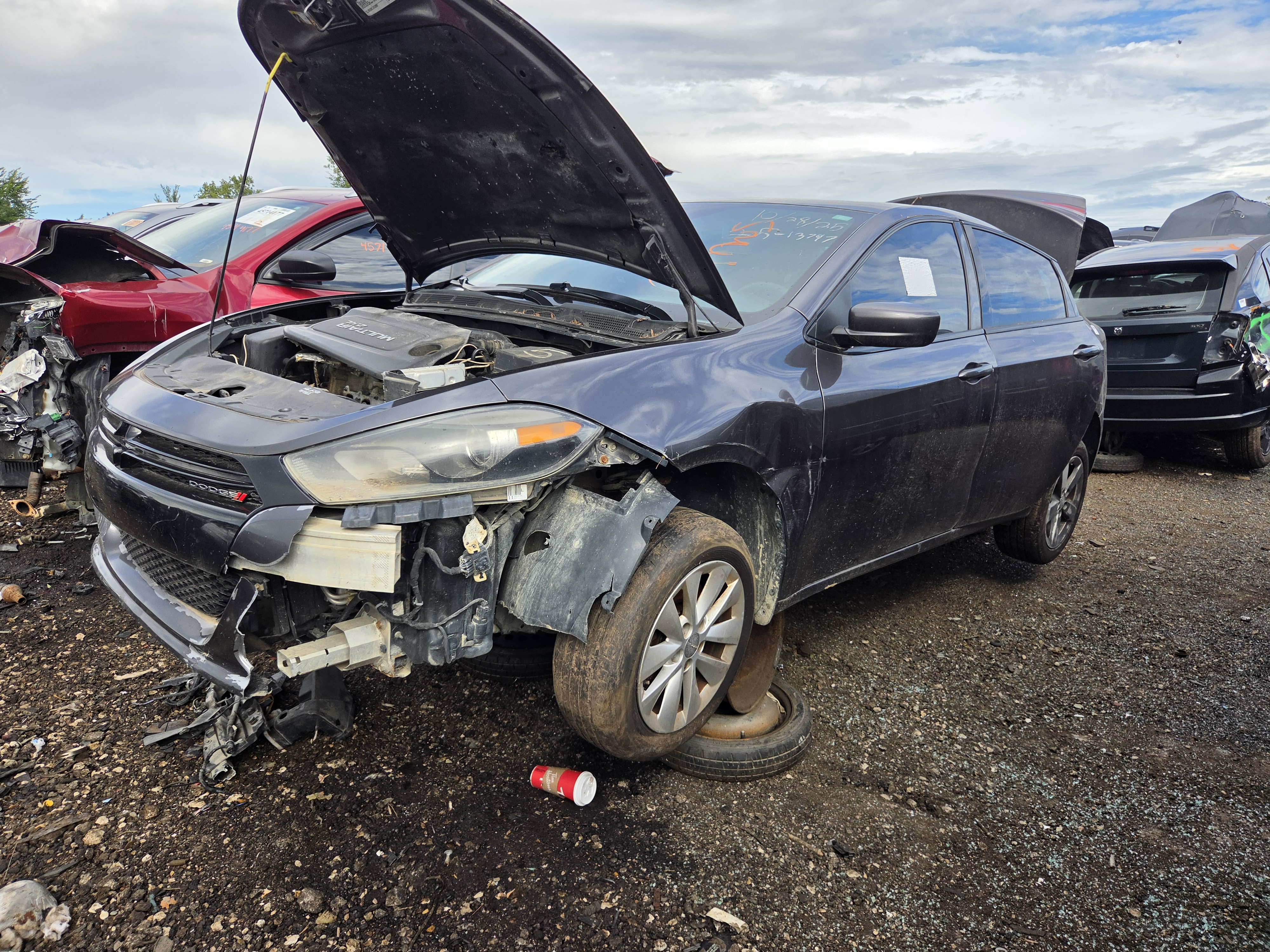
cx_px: 635
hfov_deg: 73.9
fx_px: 844
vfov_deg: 58.9
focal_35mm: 23
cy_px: 476
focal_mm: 5.4
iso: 80
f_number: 1.8
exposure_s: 1/3203
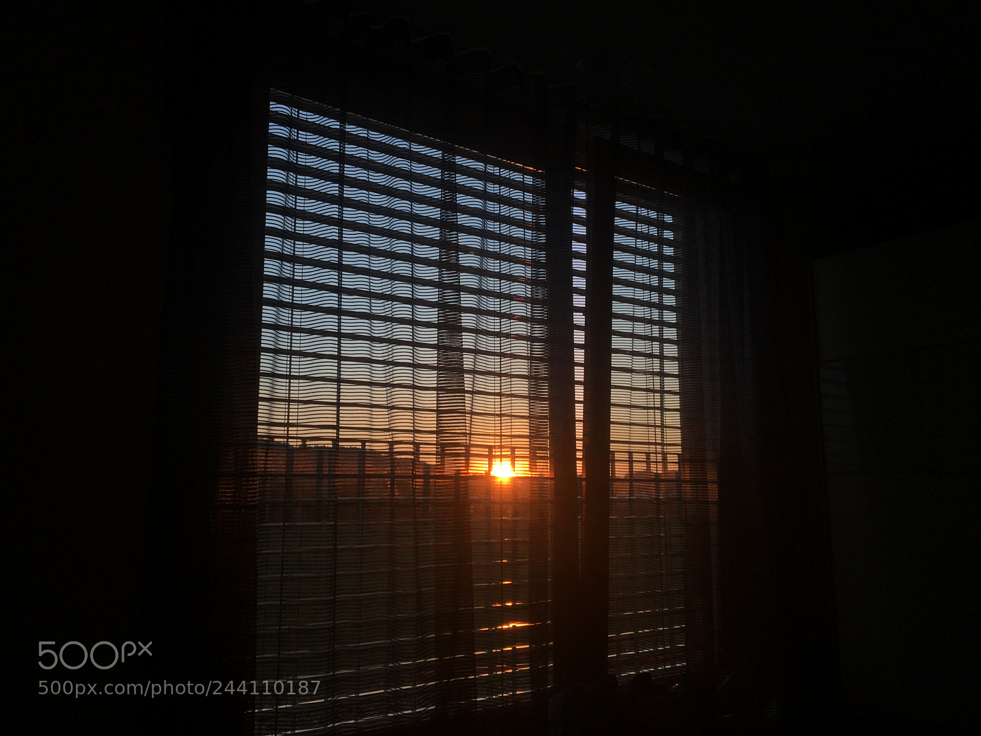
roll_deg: -0.5
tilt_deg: +9.7
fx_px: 822
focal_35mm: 29
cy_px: 368
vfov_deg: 48.2
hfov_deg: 61.7
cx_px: 490
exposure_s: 1/377
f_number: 2.2
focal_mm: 4.15
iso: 25
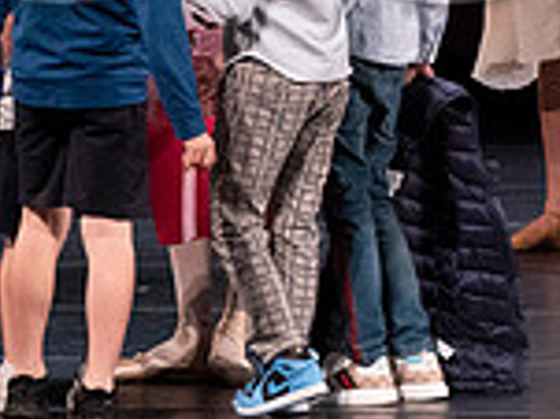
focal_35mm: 1084
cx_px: 33
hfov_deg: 1.8
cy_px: -158
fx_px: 17522
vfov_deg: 1.4
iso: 12800
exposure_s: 1/320
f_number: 11
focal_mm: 294
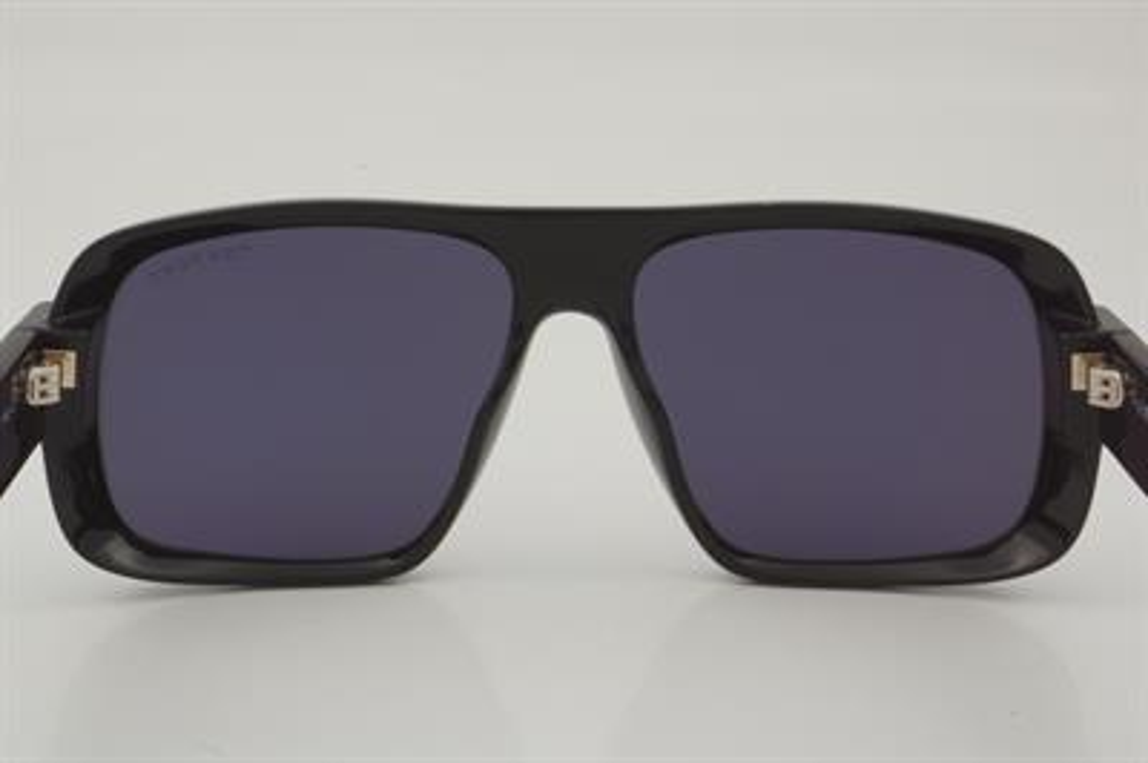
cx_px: 574
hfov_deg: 27.0
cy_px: 382
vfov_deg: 18.2
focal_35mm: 75
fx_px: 2390
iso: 100
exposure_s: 1/3
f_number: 32
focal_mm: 50
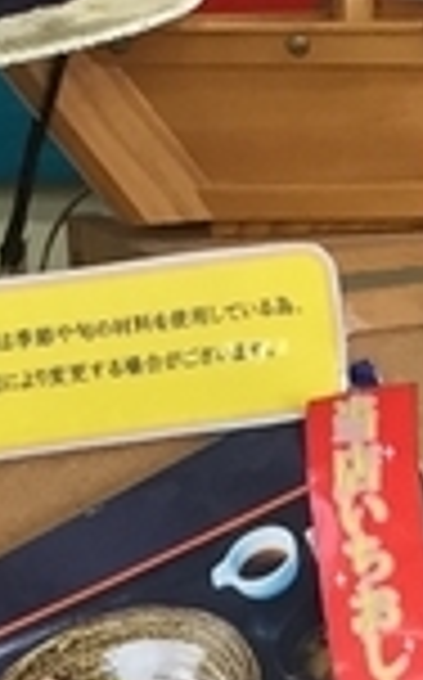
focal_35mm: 245
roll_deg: +2.8
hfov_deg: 5.3
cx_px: 482
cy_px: 581
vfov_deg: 8.6
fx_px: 4532
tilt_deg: -10.8
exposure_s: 1/30
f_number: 2.2
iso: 64
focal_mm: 4.15
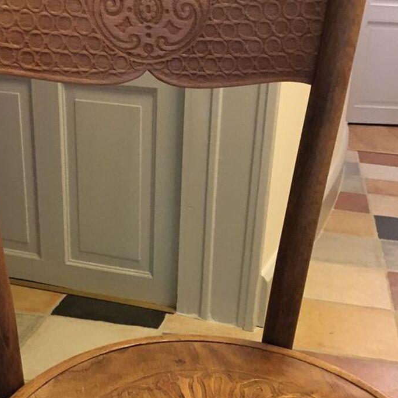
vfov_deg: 33.4
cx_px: 191
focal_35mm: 50
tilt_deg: -26.7
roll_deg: -2.4
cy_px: 295
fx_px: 650
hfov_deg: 34.0
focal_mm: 4.15
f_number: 2.2
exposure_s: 1/17
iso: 320
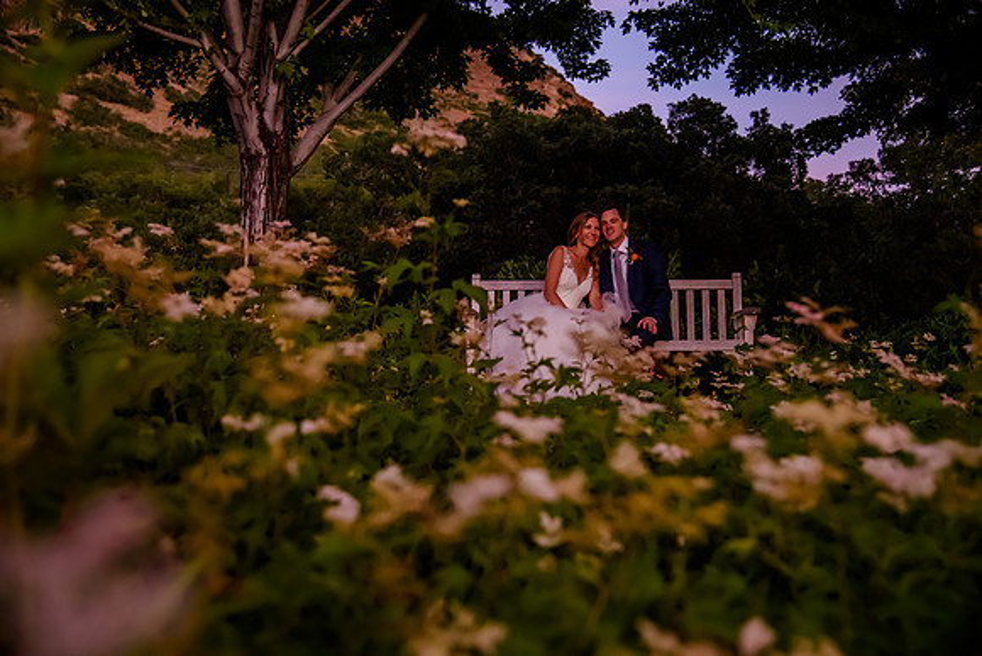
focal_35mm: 46
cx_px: 491
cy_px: 328
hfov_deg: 42.7
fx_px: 1255
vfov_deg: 29.3
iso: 5000
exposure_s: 1/500
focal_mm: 46
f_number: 4
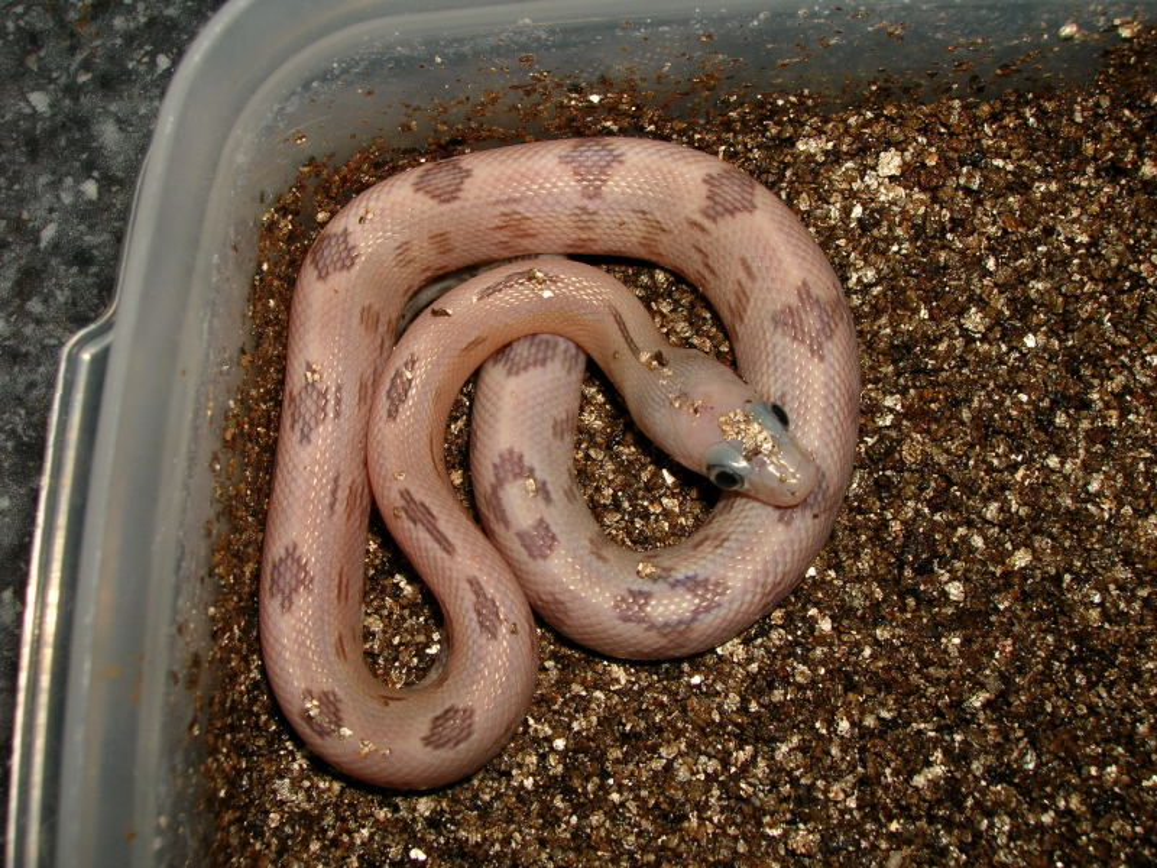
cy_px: 434
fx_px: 1404
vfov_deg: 34.3
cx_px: 578
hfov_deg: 44.8
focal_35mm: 42
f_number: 5.2
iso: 50
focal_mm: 7
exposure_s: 1/60.1
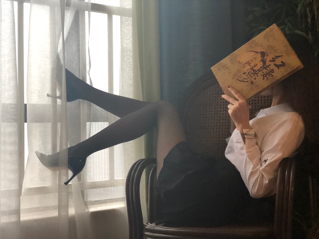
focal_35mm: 52
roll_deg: +2.0
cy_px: 120
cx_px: 160
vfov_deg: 28.0
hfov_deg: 36.8
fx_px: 479
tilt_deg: +0.8
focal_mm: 6
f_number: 2.4
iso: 80
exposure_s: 1/50
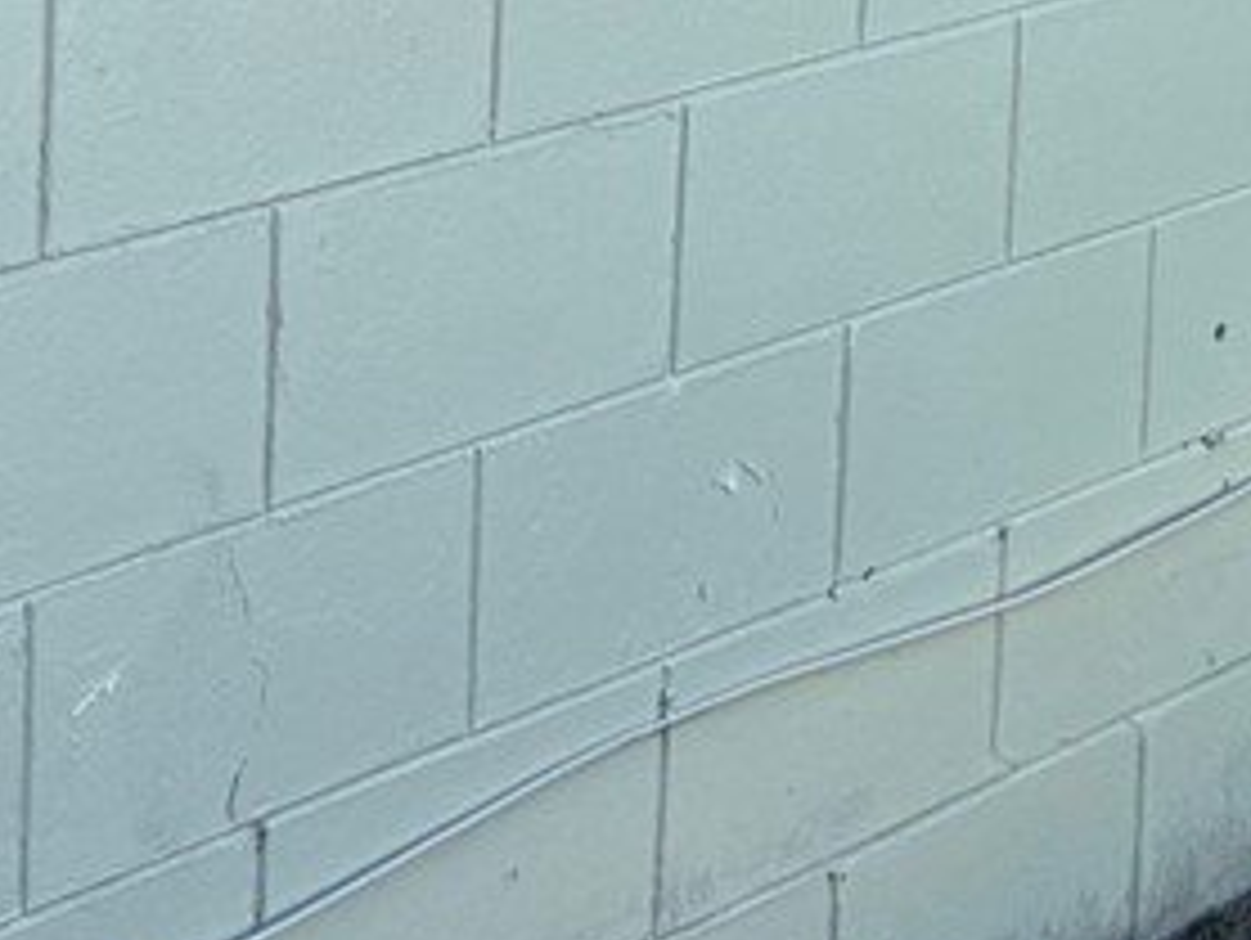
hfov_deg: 13.8
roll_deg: -1.4
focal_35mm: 138
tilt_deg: -0.4
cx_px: 1544
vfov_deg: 10.0
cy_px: -909
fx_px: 4992
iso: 80
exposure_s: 1/1678
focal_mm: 6.76
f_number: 1.78
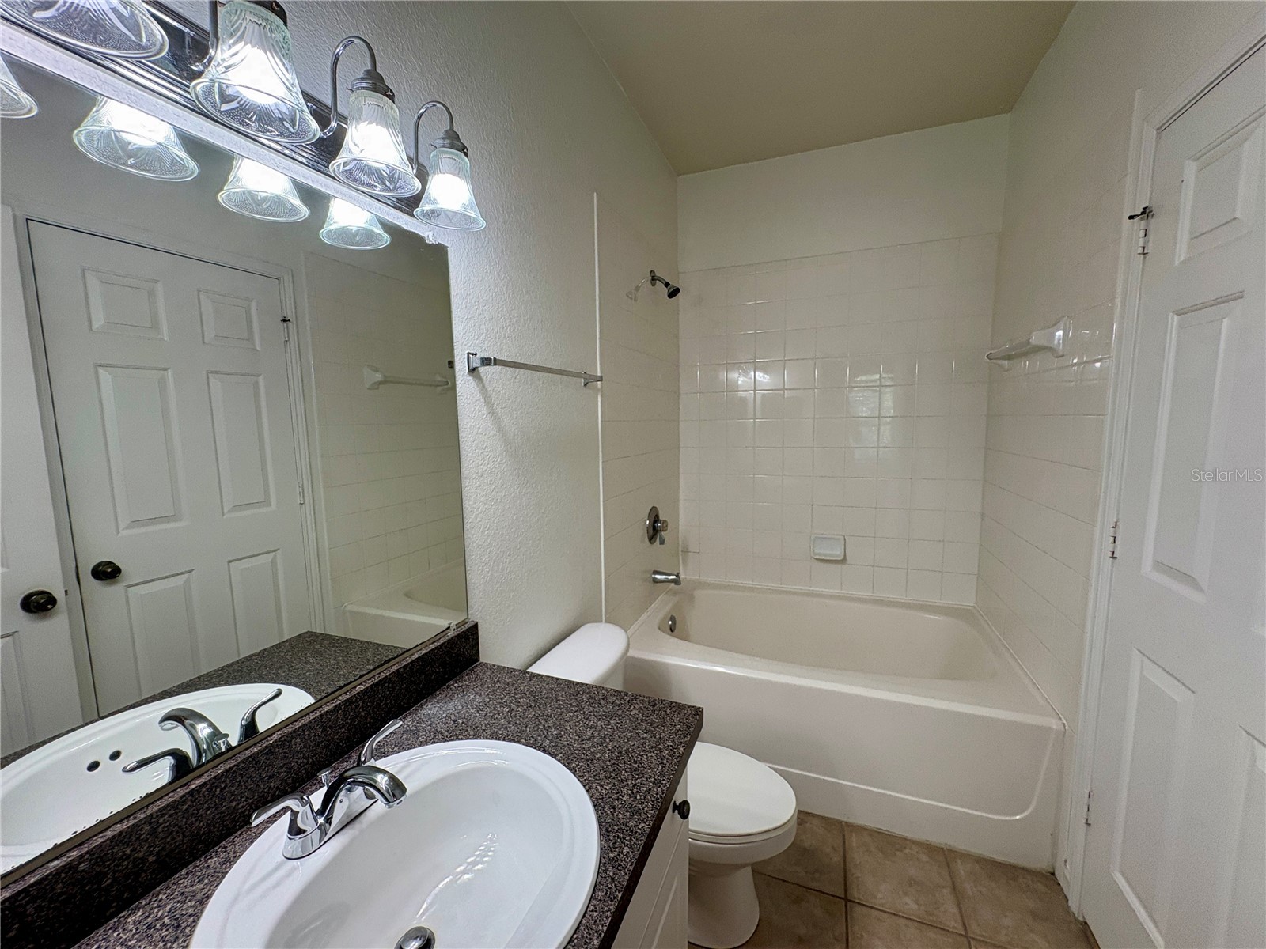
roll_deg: +1.3
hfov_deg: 102.1
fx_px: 512
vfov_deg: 85.7
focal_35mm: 14
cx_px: 633
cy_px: 474
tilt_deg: -5.5
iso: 100
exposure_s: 1/120
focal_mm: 2.22
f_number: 2.2
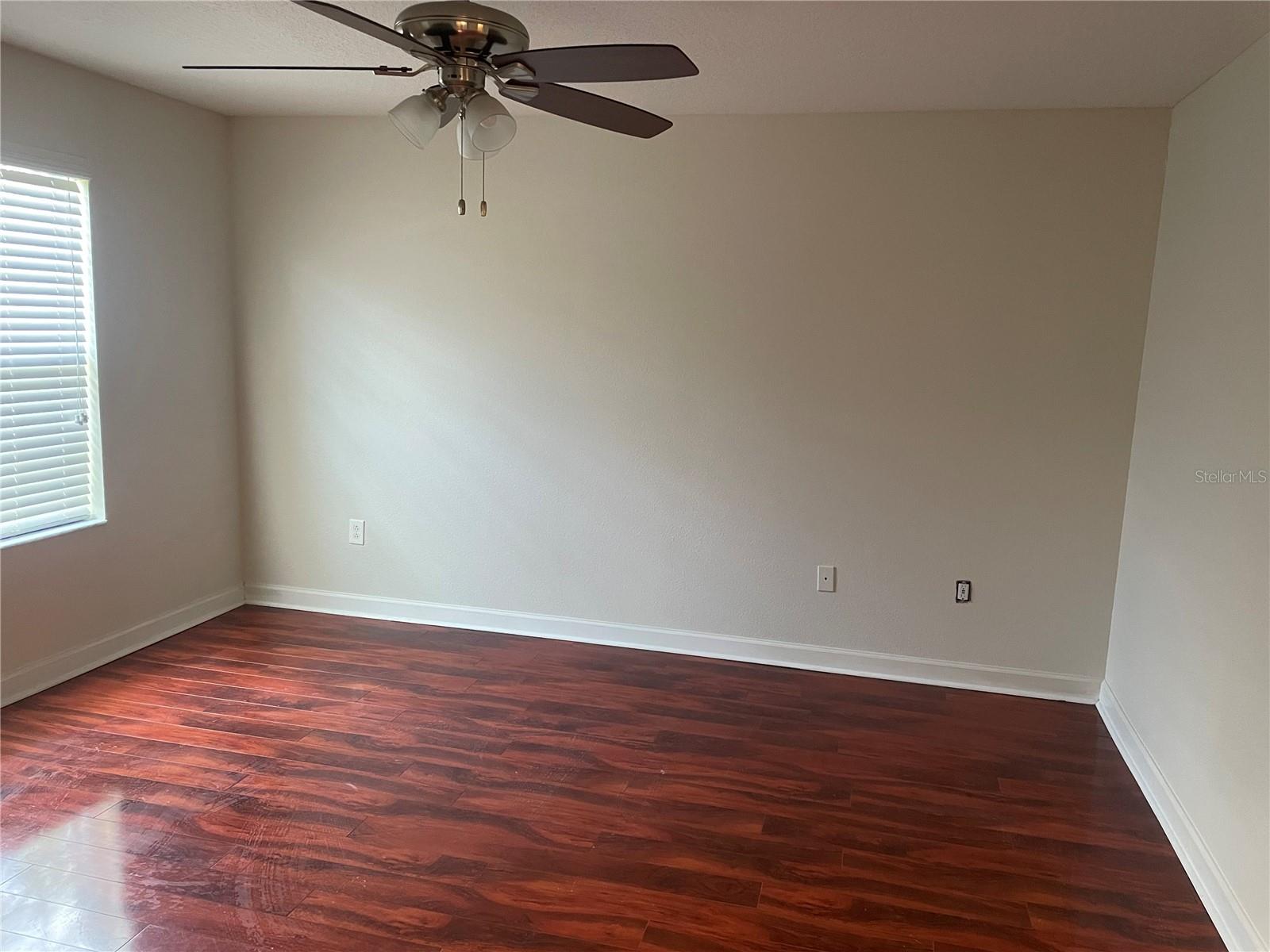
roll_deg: -2.3
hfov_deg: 67.3
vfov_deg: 53.1
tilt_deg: -8.9
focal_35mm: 26
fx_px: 954
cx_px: 635
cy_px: 476
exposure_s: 1/60
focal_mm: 4.2
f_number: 1.6
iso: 500
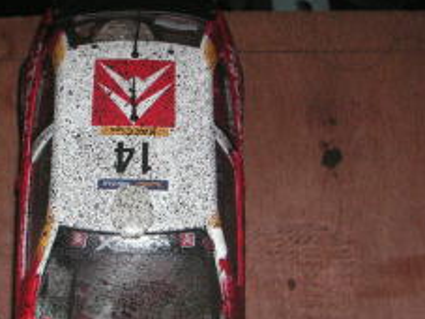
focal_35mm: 67
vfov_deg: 21.8
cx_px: 125
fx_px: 822
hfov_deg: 28.7
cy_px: 227
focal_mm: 6.3
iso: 160
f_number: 6.6
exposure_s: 1/45
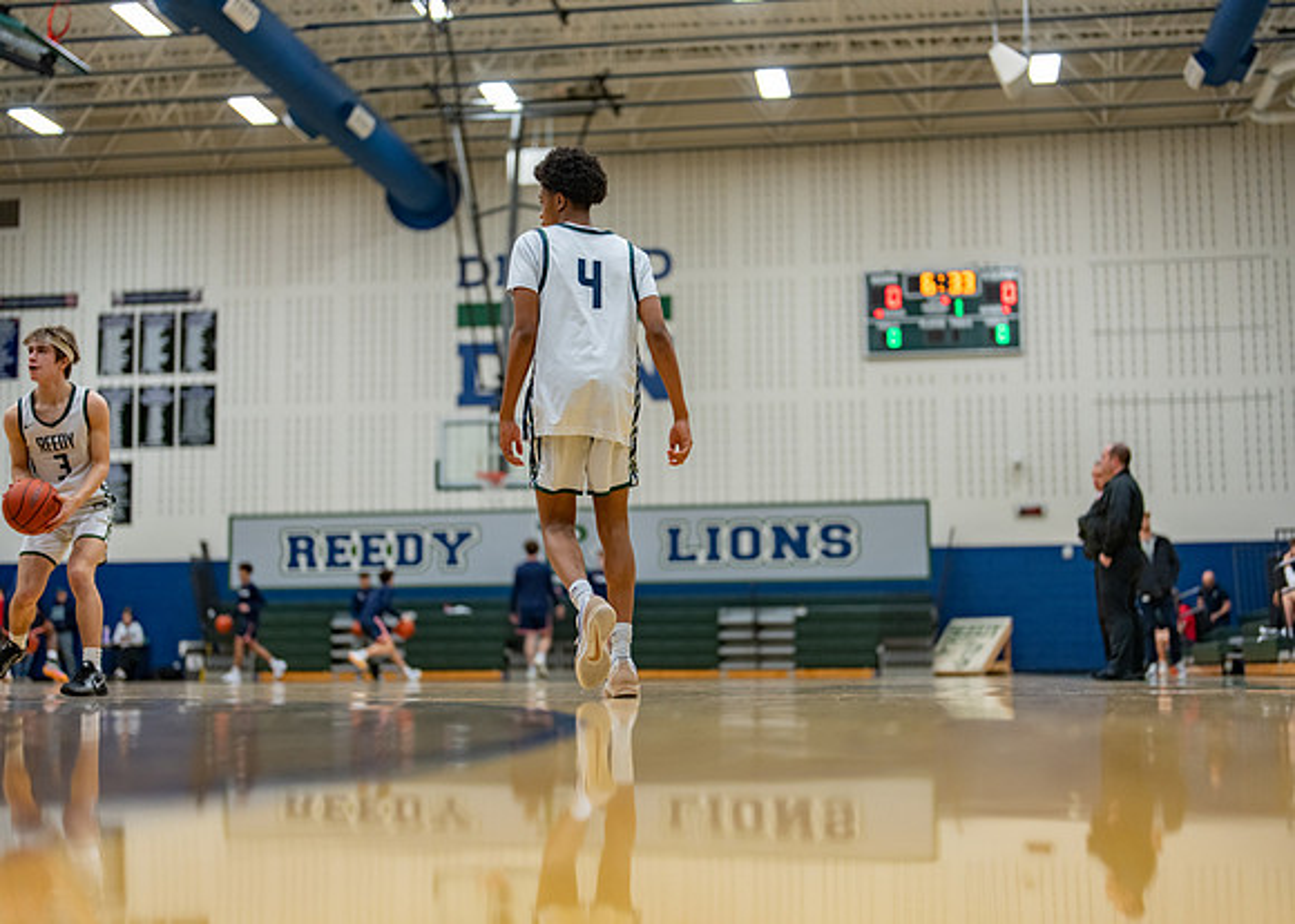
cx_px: 648
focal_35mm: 52
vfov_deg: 27.0
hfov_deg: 37.2
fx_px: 1926
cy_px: 462
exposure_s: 1/1000
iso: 800
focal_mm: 50
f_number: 1.2
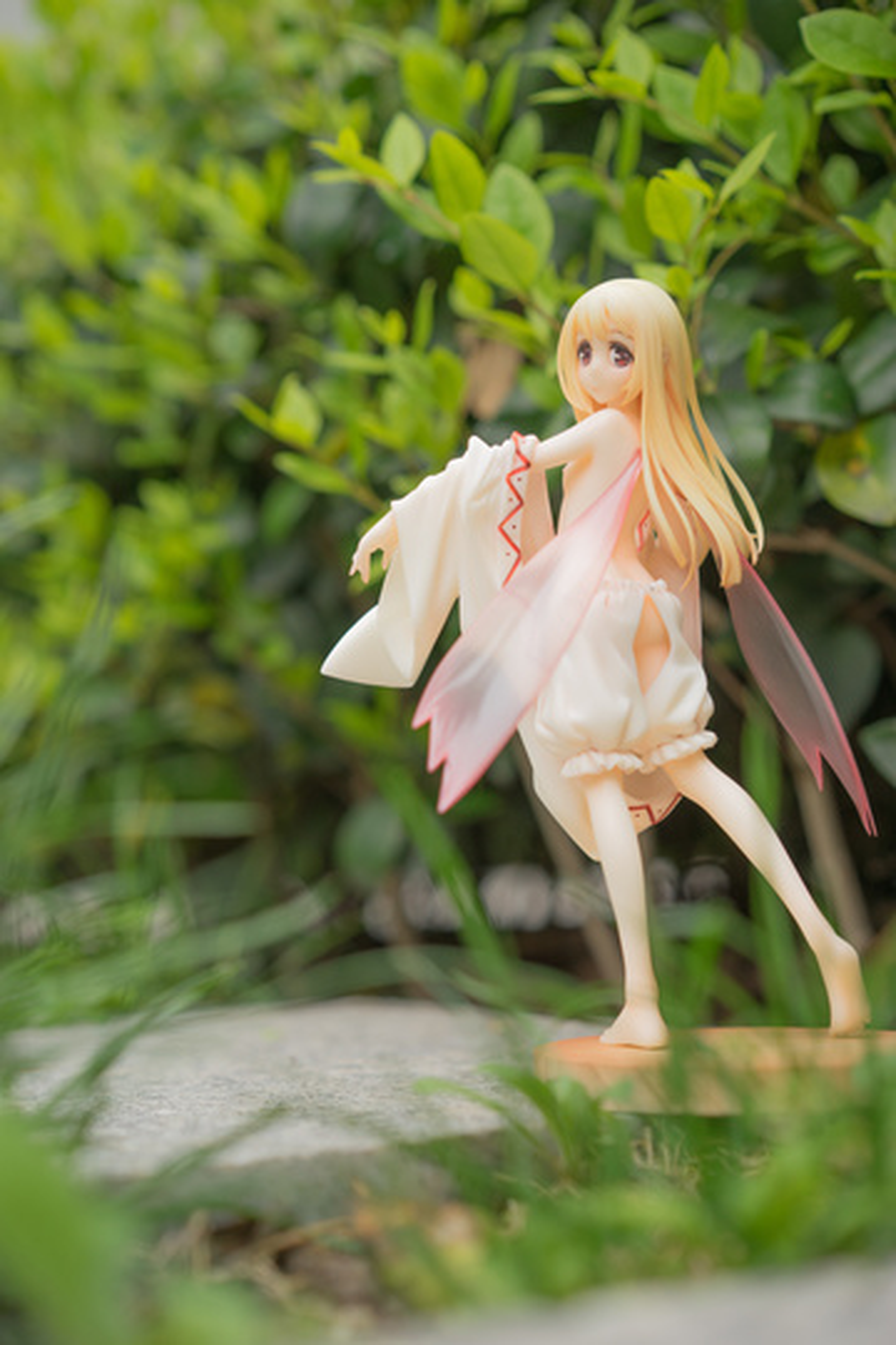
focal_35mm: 55
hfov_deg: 24.6
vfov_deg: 36.2
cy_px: 672
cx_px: 448
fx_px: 2053
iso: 200
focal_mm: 55
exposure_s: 1/60
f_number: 3.5
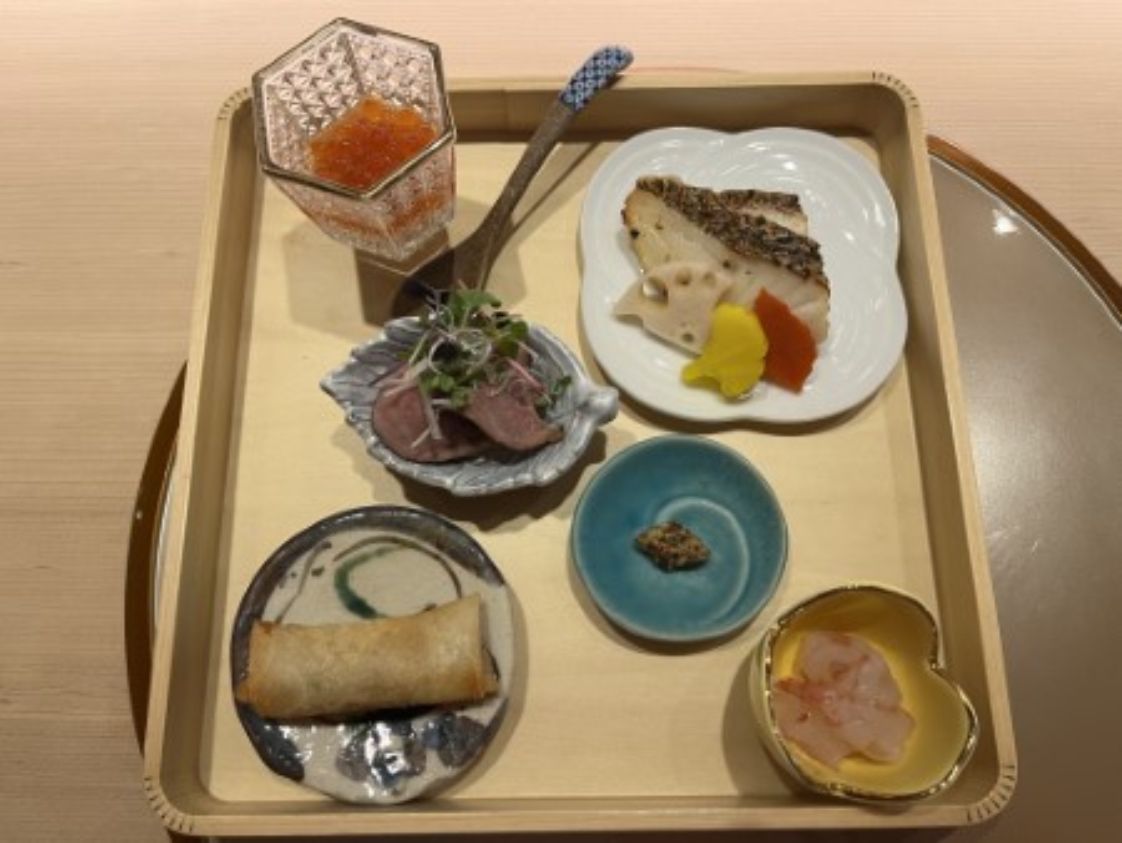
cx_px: 561
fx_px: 843
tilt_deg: -74.4
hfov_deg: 67.3
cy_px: 422
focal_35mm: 26
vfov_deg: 53.1
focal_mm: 5.1
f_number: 1.6
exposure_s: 1/60
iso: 100
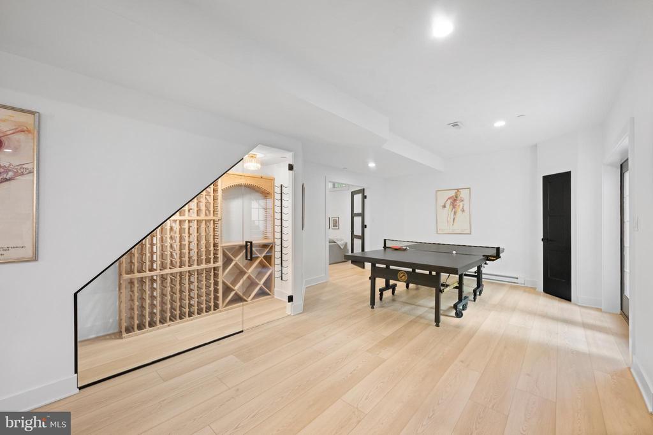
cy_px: 218
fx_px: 254
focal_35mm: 14
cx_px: 326
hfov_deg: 104.2
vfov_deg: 81.2
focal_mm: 14
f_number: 7.1
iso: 1250
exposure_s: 1/13
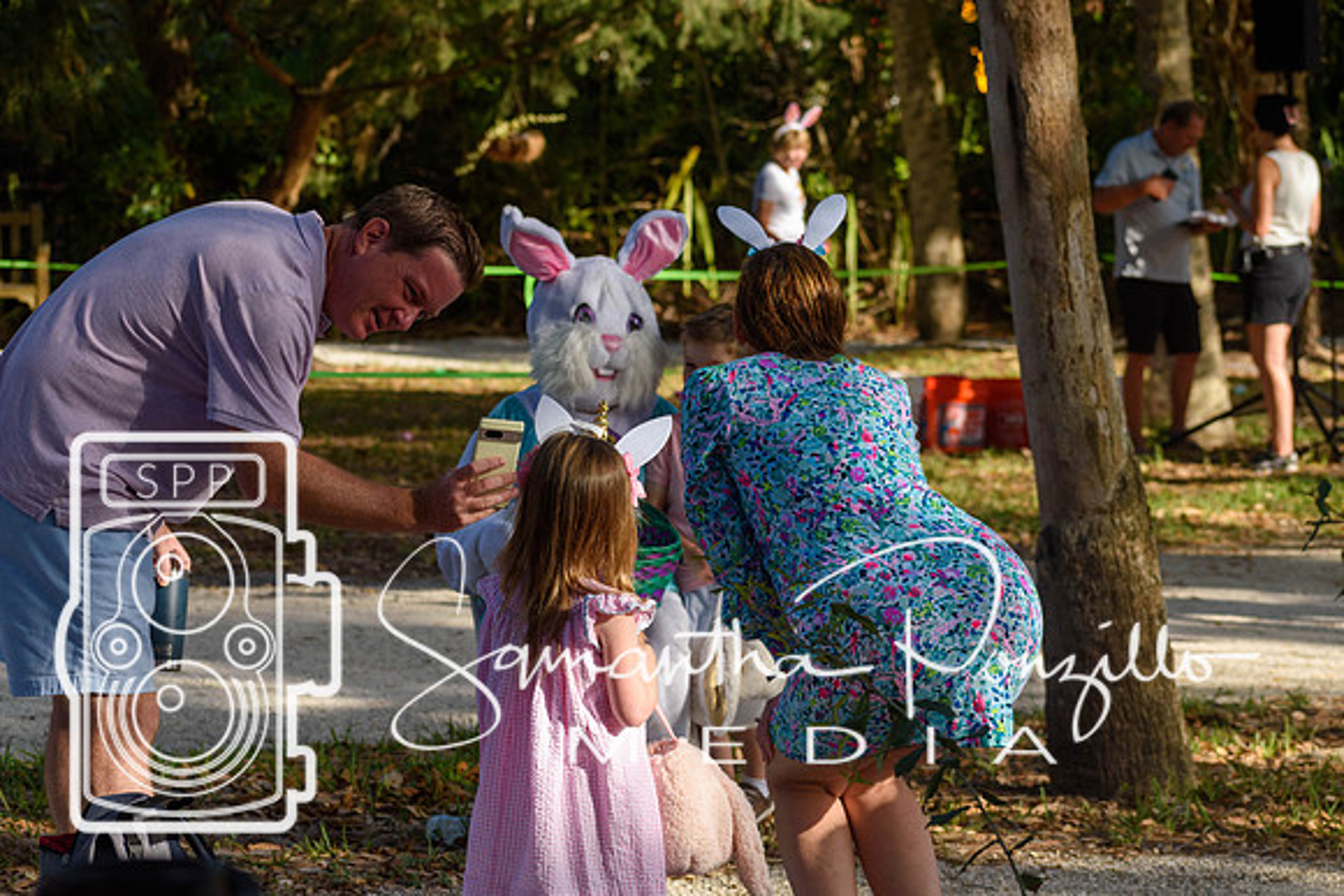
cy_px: 448
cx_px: 672
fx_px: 5041
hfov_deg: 15.2
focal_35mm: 135
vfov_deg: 10.2
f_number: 6.3
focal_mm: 90
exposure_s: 1/640
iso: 200
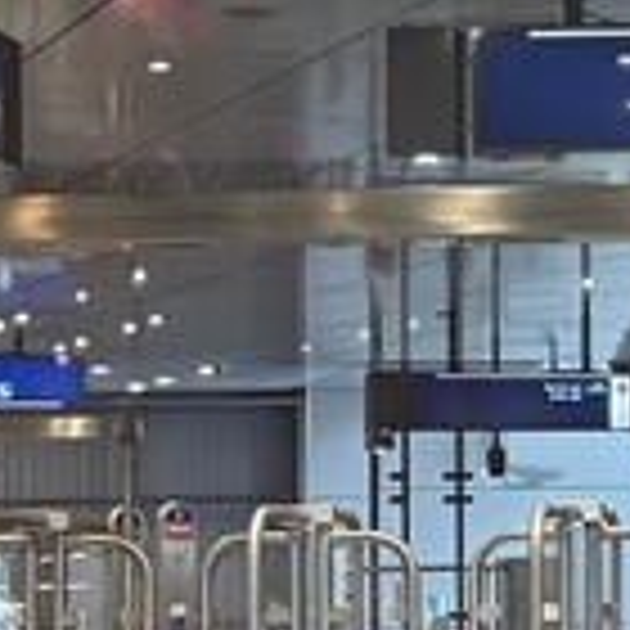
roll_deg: +1.7
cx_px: 909
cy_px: 299
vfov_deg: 9.3
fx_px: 3892
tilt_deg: +5.3
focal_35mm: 189
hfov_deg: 9.0
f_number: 1.78
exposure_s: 1/60
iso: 320
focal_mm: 6.76
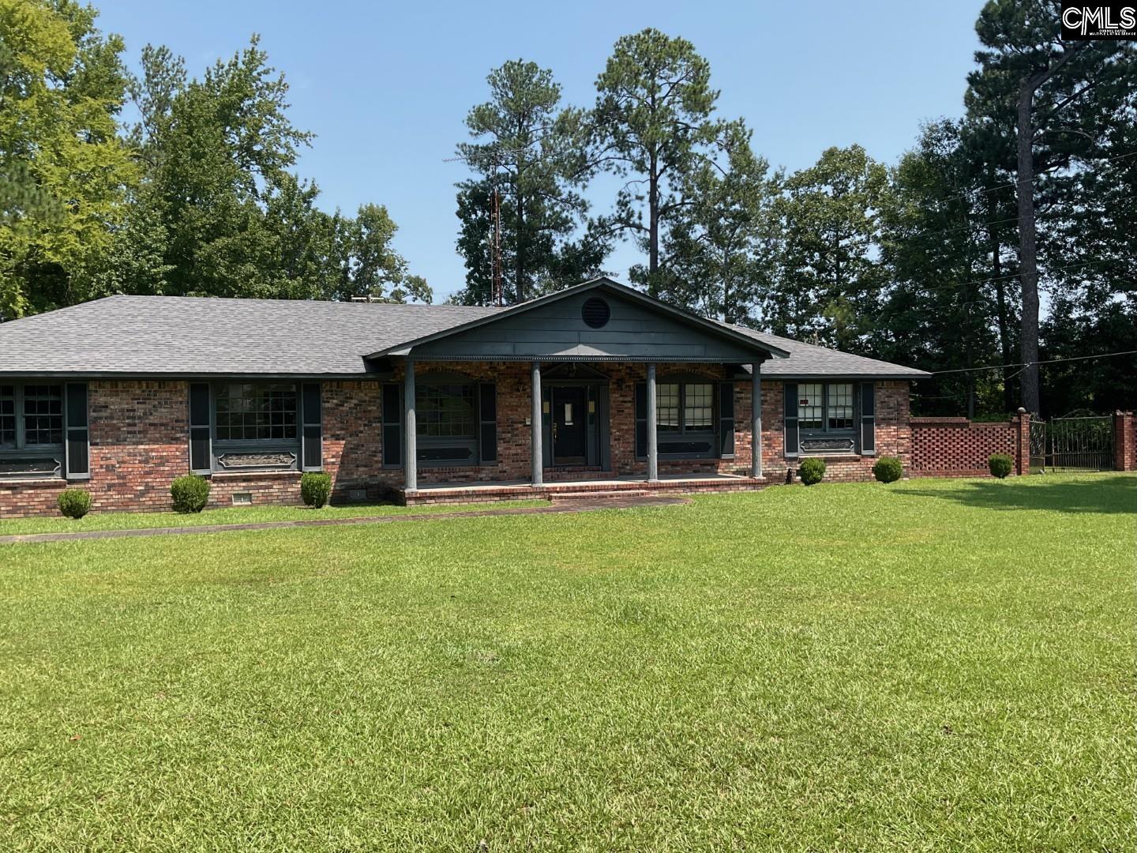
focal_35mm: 29
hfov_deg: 61.7
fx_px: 953
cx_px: 568
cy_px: 426
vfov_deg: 48.2
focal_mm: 3
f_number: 1.8
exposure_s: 1/1279
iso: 16
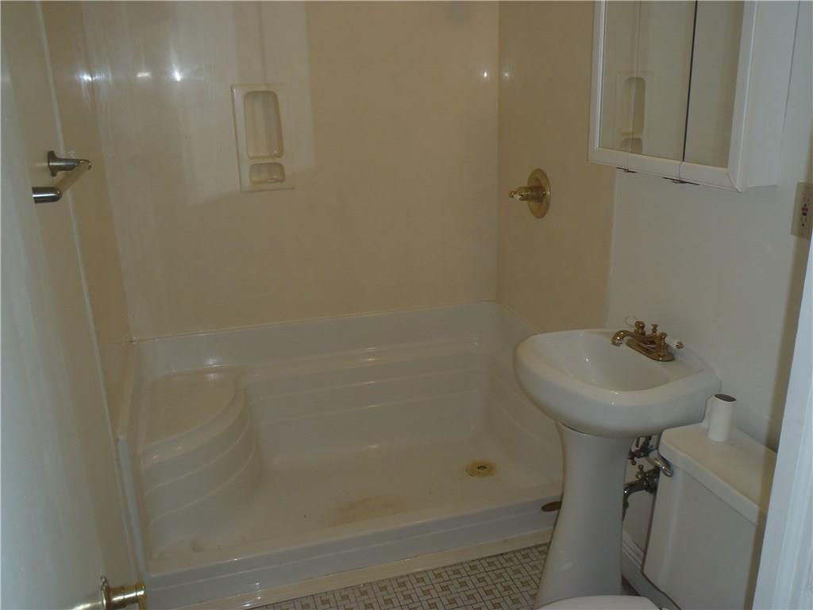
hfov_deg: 60.0
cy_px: 305
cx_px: 406
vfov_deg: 46.8
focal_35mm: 30
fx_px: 705
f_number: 4.1
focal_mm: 5.4
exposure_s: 1/30
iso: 100
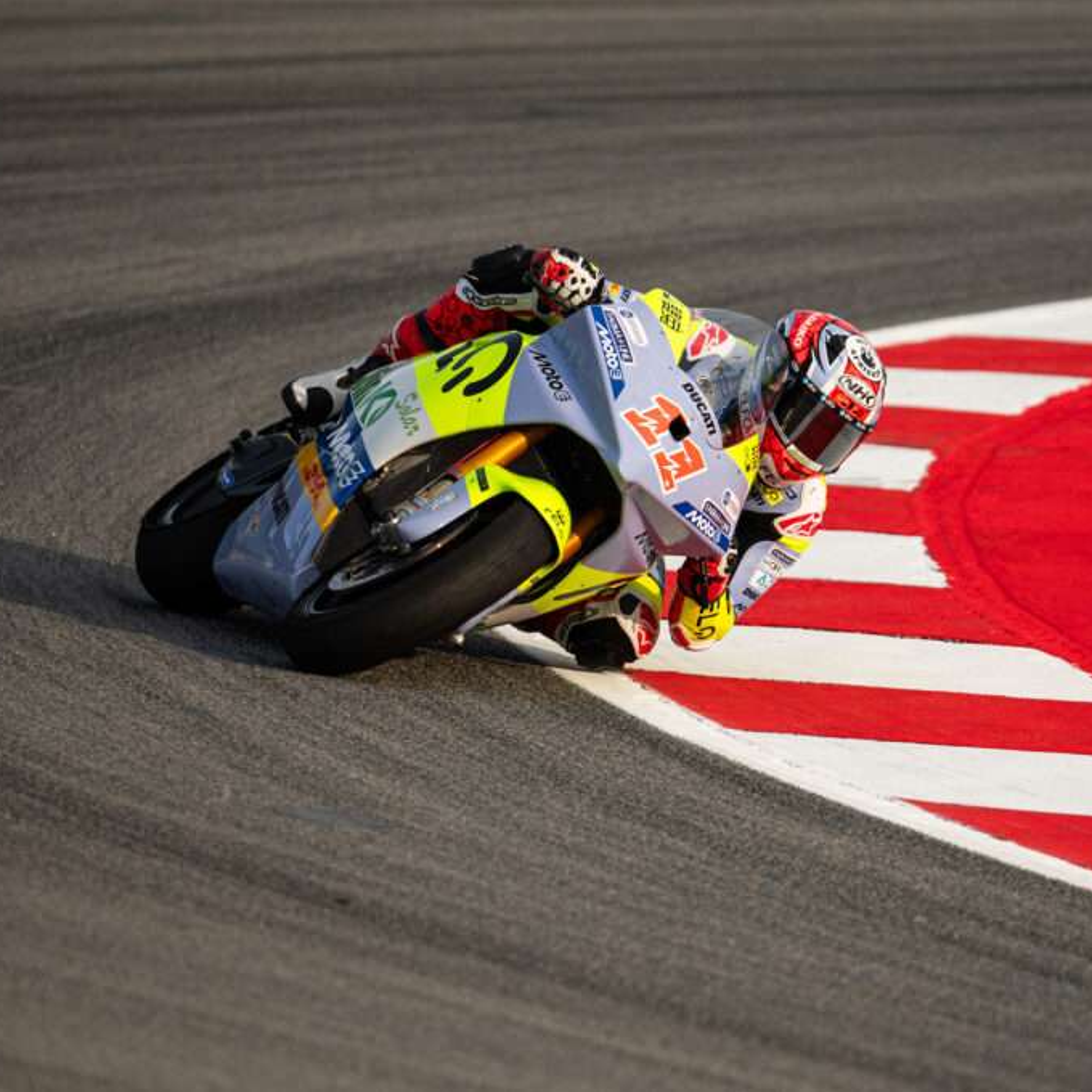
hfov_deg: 2.6
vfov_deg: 2.6
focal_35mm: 670
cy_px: 511
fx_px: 23913
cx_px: 599
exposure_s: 1/1250
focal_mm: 400
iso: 200
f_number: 5
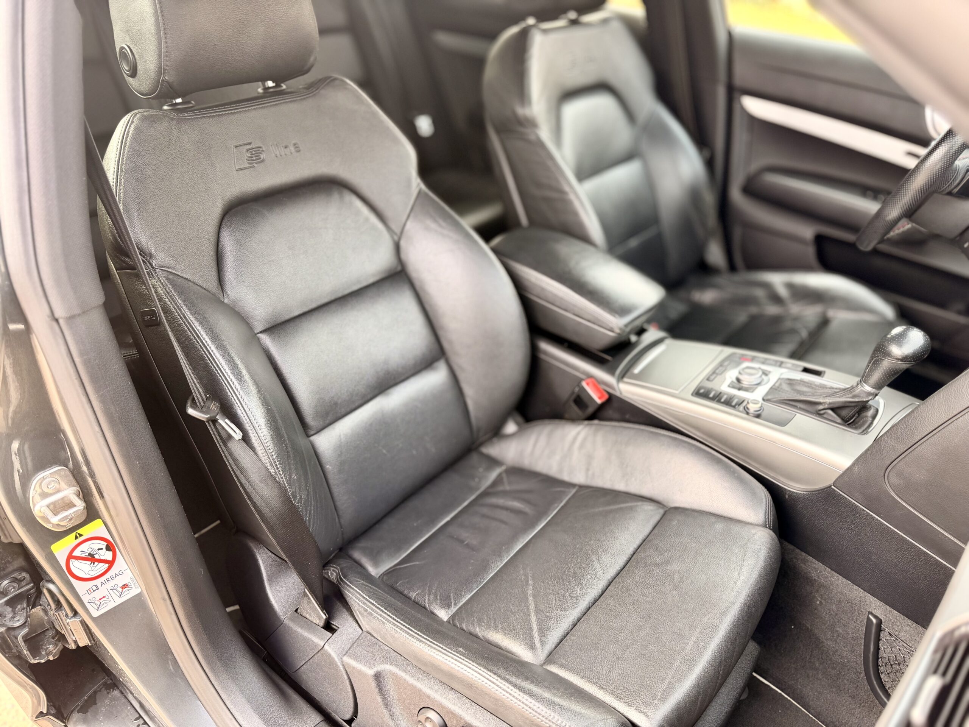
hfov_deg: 71.6
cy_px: 364
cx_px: 484
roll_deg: -0.7
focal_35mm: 24
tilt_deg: -33.7
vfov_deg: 56.8
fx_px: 672
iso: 100
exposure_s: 1/180
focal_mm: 6.76
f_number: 1.78
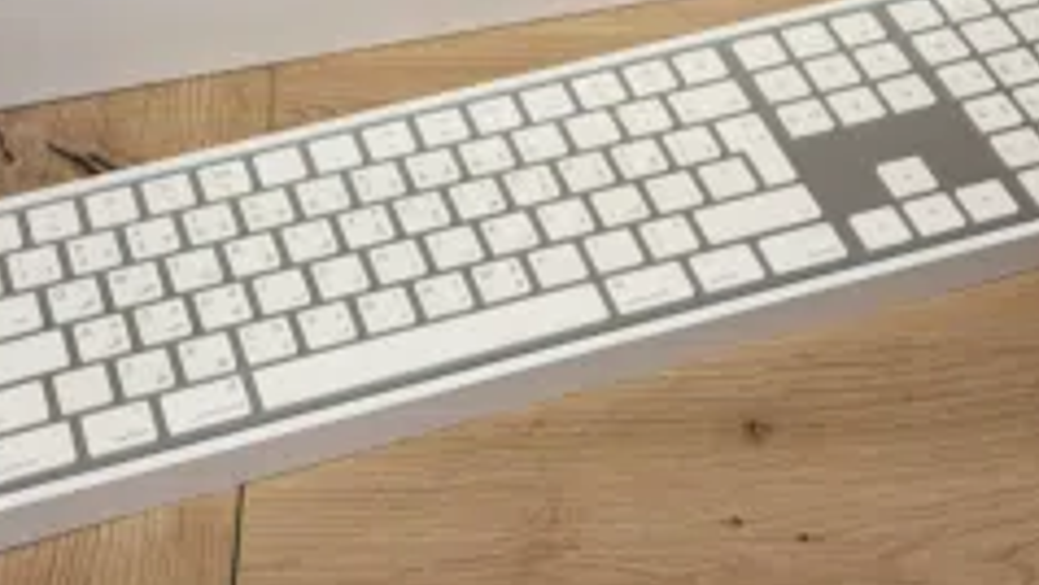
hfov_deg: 24.2
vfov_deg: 13.2
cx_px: 450
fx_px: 2425
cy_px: -192
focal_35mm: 88
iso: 80
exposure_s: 1/100
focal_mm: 6.76
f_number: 1.78
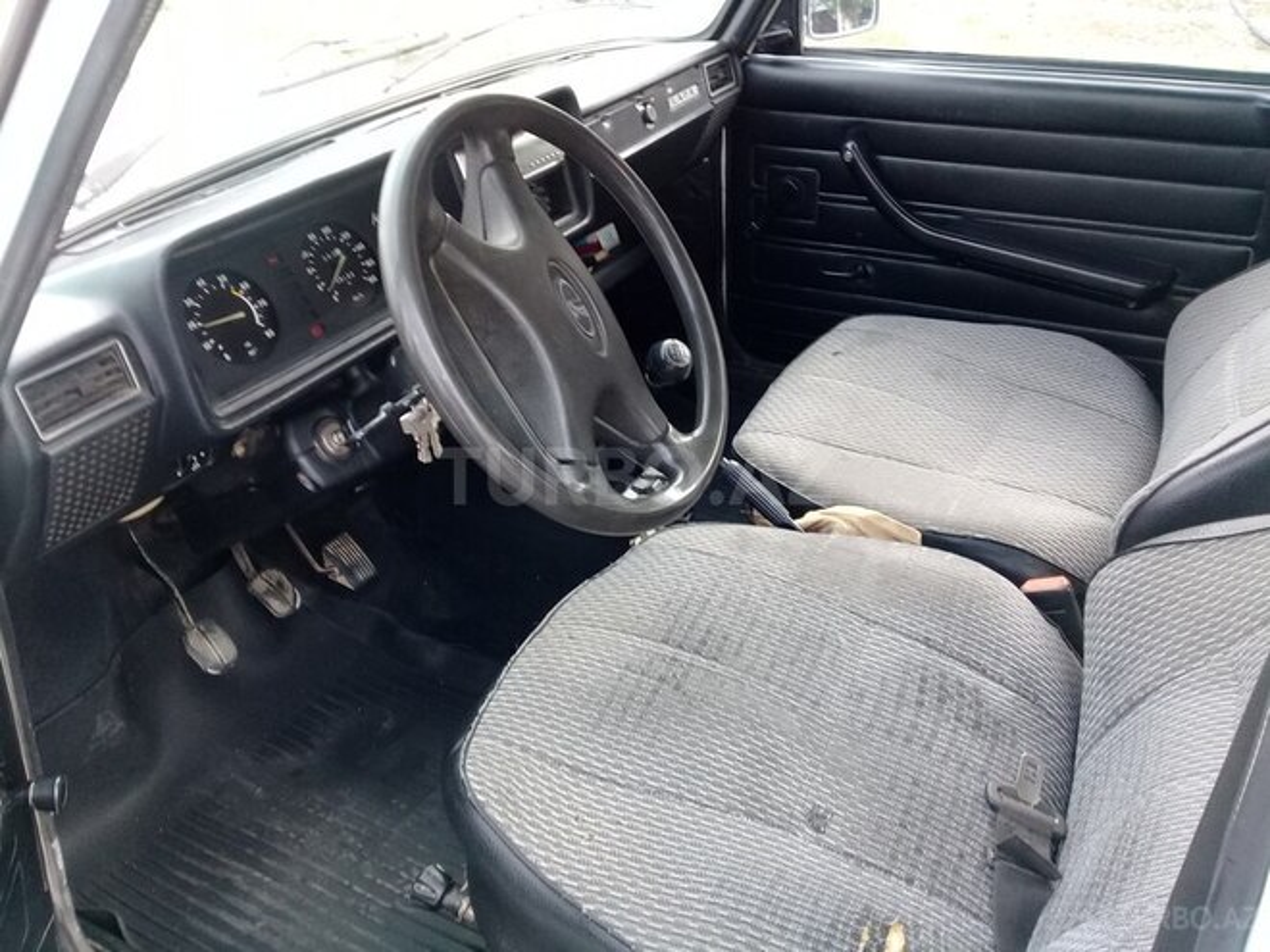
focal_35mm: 31
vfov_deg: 45.4
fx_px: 1137
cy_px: 476
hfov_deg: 58.4
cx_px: 635
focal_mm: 3.3
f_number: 2.2
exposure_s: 1/50
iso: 64
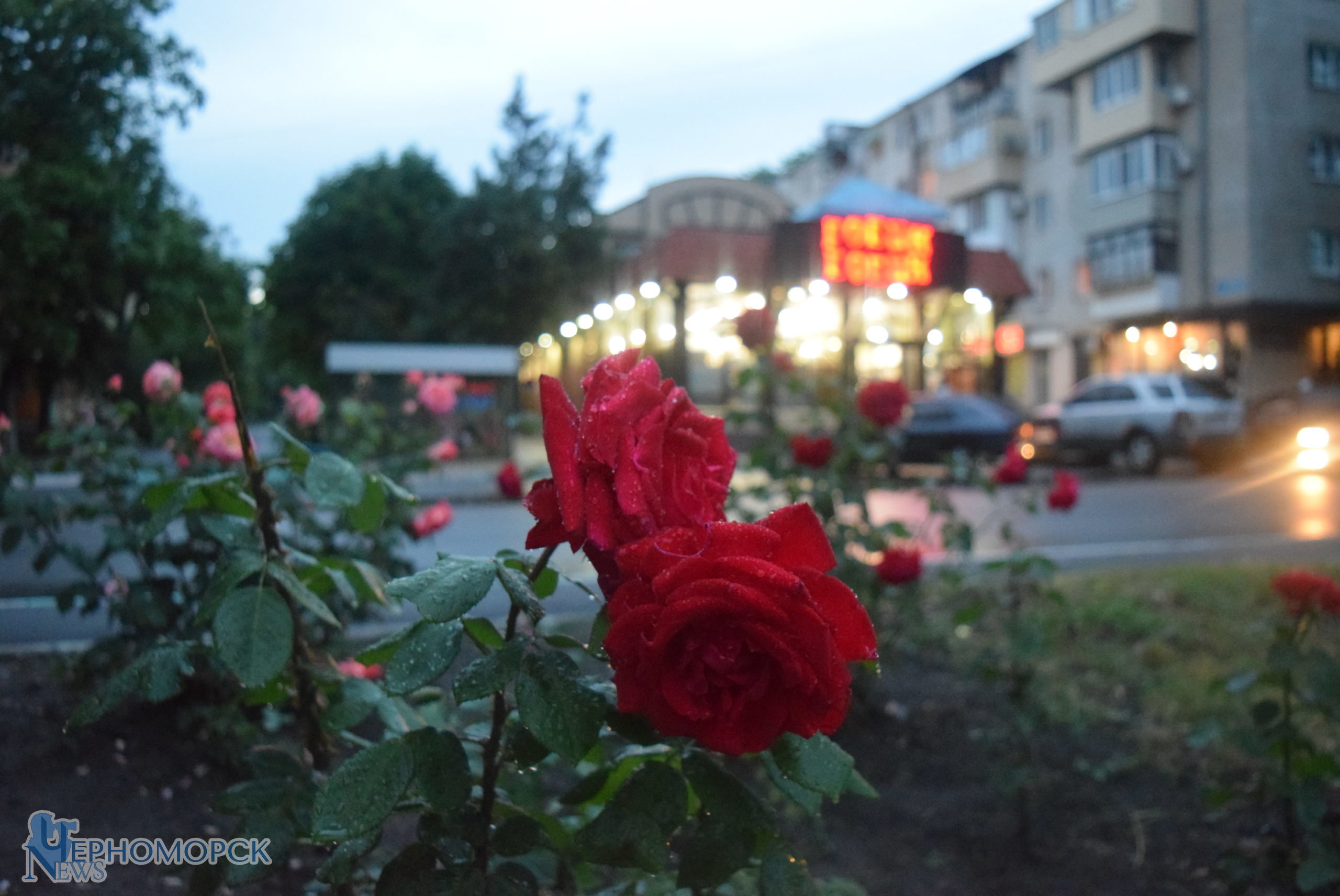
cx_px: 670
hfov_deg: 61.9
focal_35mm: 30
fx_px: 1117
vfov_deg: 43.7
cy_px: 448
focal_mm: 20
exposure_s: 1/50
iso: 6400
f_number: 3.8
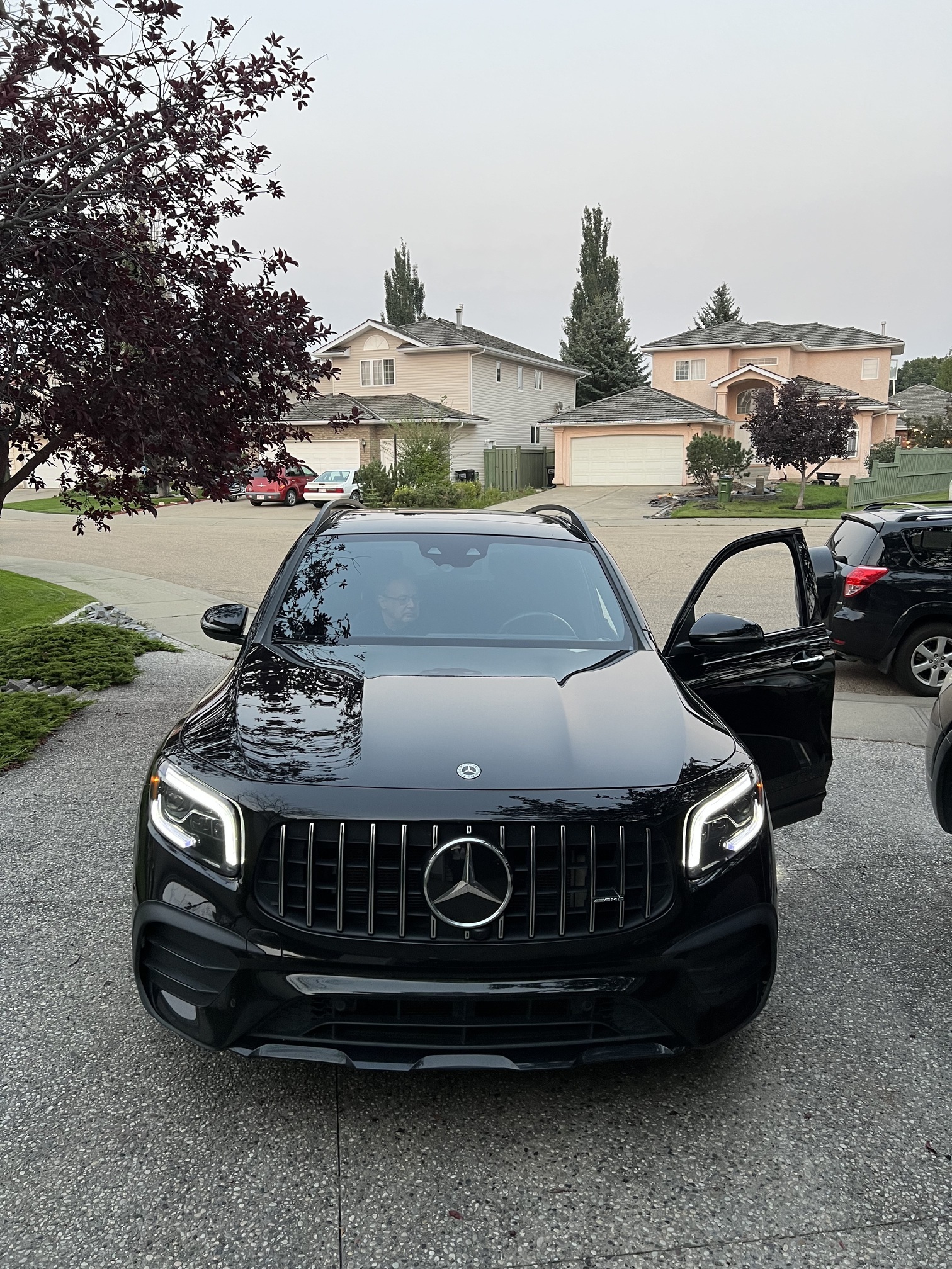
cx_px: 476
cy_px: 634
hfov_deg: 53.1
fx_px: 953
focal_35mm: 26
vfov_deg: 67.3
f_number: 1.5
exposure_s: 1/58
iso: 125
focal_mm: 5.7
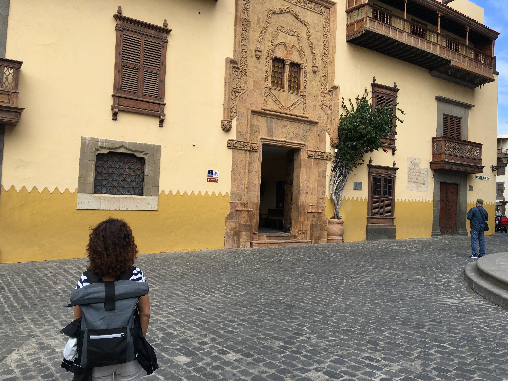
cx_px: 254
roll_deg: -2.0
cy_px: 190
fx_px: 426
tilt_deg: +2.5
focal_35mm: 29
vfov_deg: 48.2
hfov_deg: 61.7
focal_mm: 4.15
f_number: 2.2
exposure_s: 1/864
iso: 25
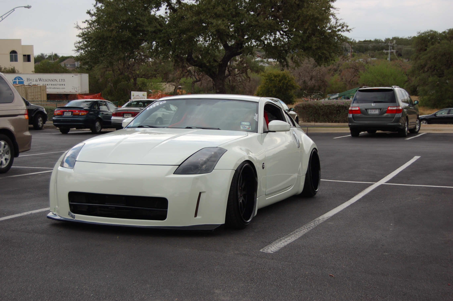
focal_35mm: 57
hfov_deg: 35.1
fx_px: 716
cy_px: 150
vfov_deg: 23.7
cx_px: 226
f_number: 4.8
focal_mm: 38
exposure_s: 1/500
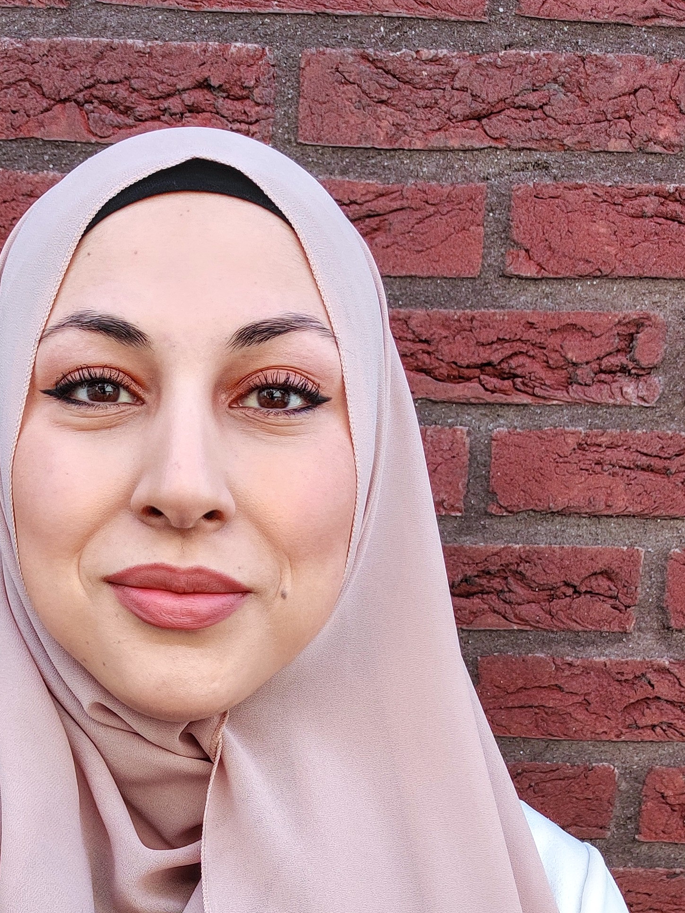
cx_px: 187
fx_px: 1478
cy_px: 896
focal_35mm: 56
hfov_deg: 25.8
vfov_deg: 31.9
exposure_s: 1/389
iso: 100
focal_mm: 4.75
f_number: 1.65
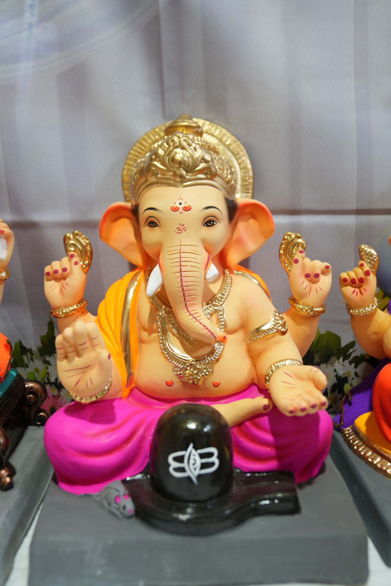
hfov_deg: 41.1
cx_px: 196
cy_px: 293
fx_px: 521
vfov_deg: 58.7
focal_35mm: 32
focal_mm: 32
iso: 800
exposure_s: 1/200
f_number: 3.5
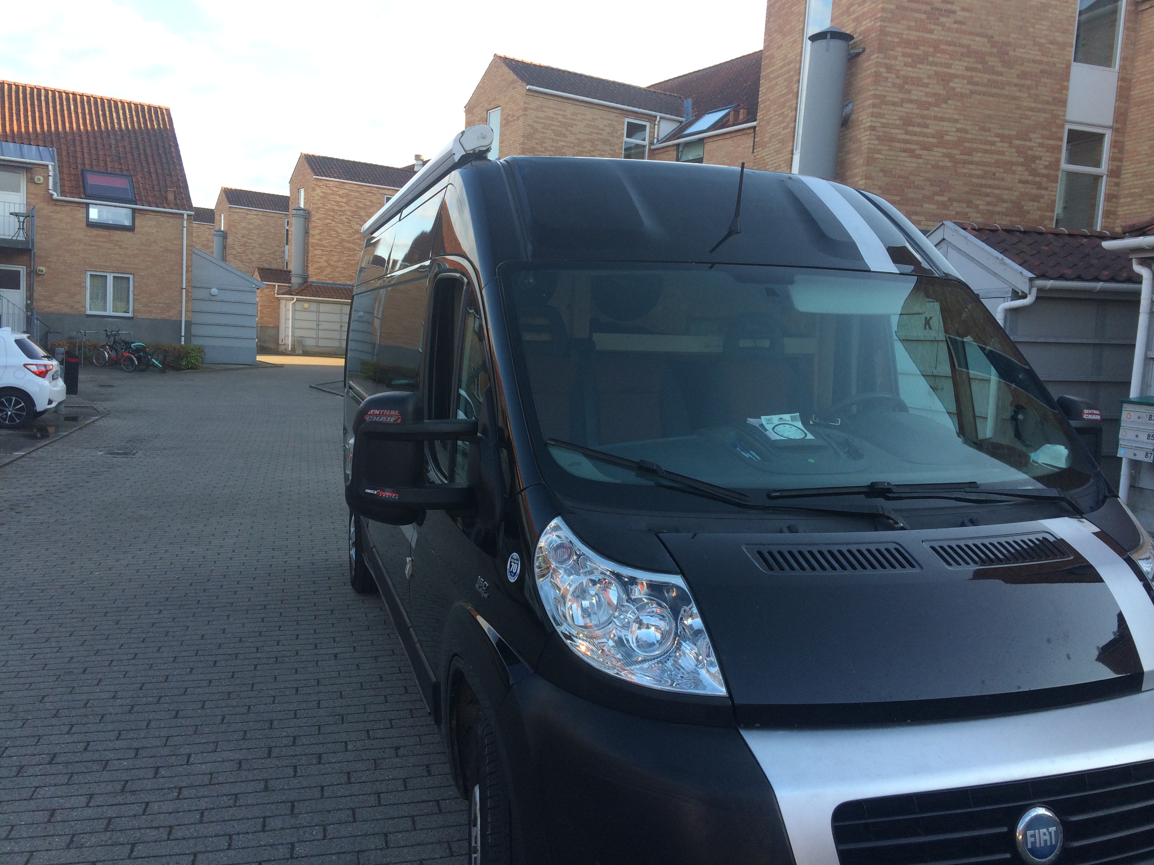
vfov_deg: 48.2
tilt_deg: -6.6
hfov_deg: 61.7
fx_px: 967
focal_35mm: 29
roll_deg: -3.9
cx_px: 577
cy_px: 432
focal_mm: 4.15
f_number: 2.2
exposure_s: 1/281
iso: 32
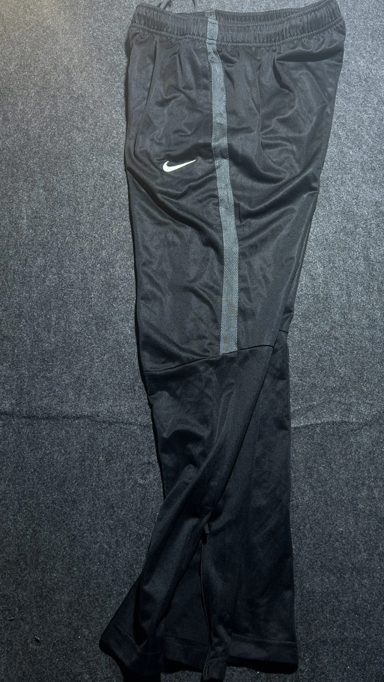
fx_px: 543
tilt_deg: -49.9
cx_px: 217
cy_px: 343
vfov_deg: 64.3
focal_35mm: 30
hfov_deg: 38.9
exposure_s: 1/50
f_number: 1.5
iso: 100
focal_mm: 5.7
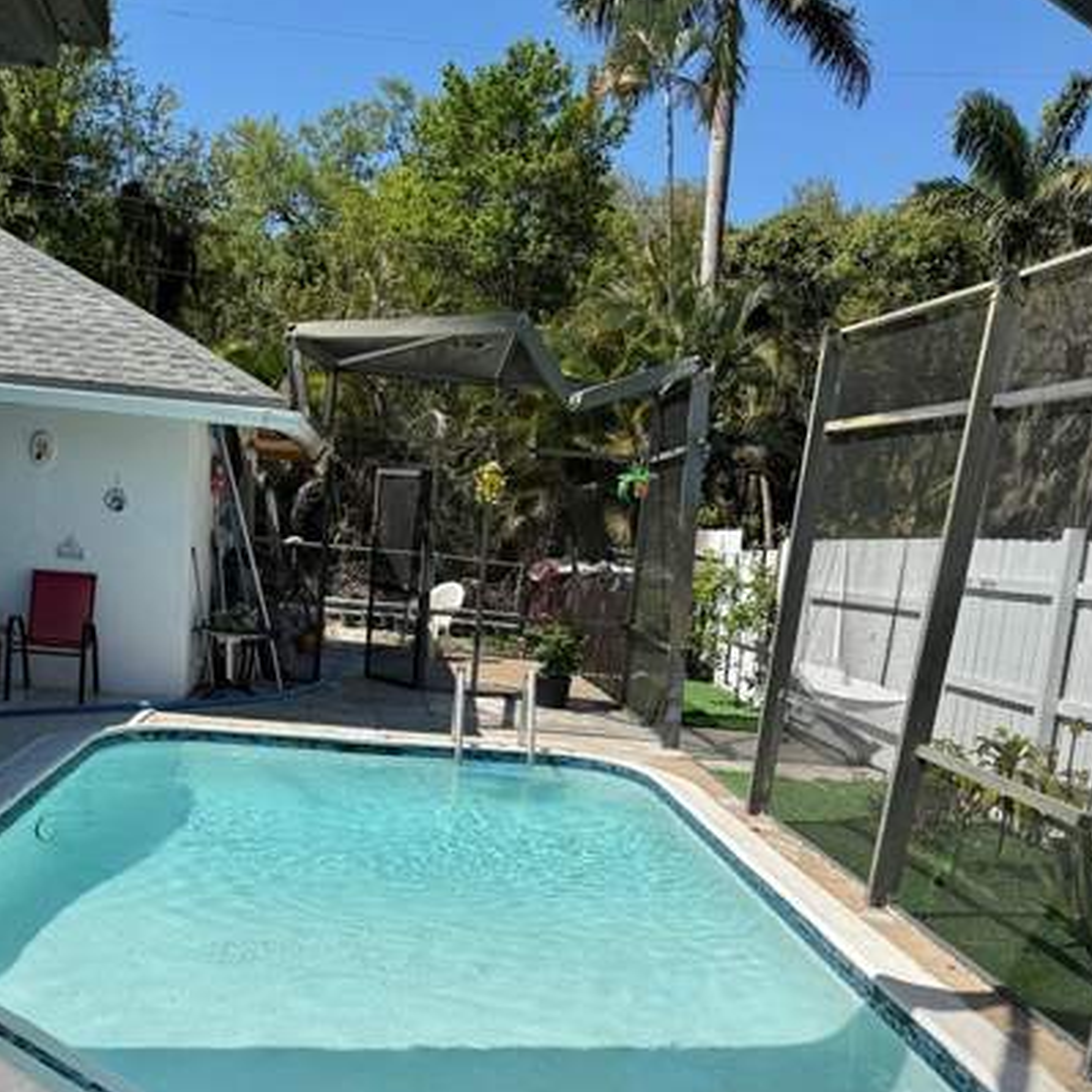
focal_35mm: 34
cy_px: 766
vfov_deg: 47.3
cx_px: 473
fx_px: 1213
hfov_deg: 48.3
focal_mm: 6.76
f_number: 1.78
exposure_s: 1/6711
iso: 80
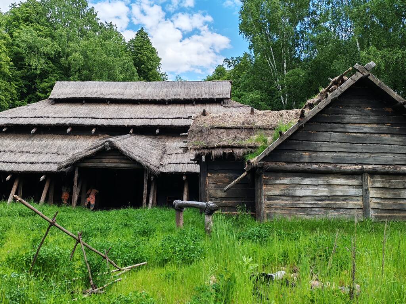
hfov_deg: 51.4
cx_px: 203
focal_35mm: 36
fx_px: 422
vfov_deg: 39.7
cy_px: 152
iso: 50
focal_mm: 6.12
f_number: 1.9
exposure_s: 1/440
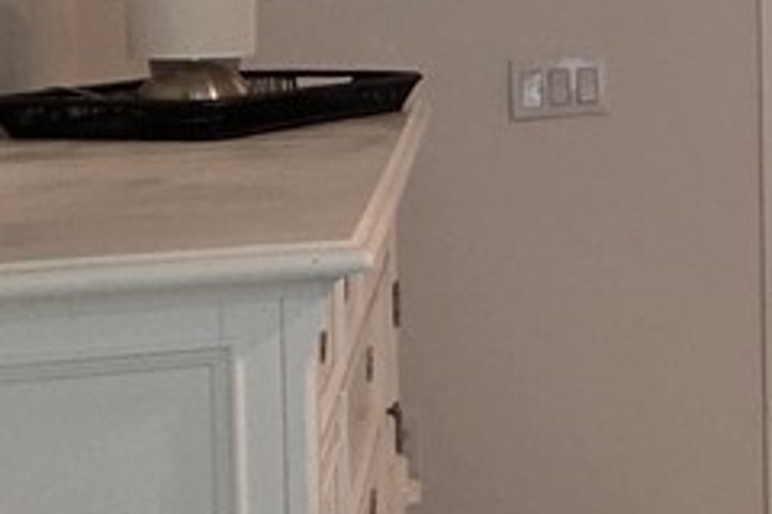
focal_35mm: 90
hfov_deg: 16.3
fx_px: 1930
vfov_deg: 14.8
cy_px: -42
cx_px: 1621
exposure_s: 1/120
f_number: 1.9
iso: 250
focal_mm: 2.2
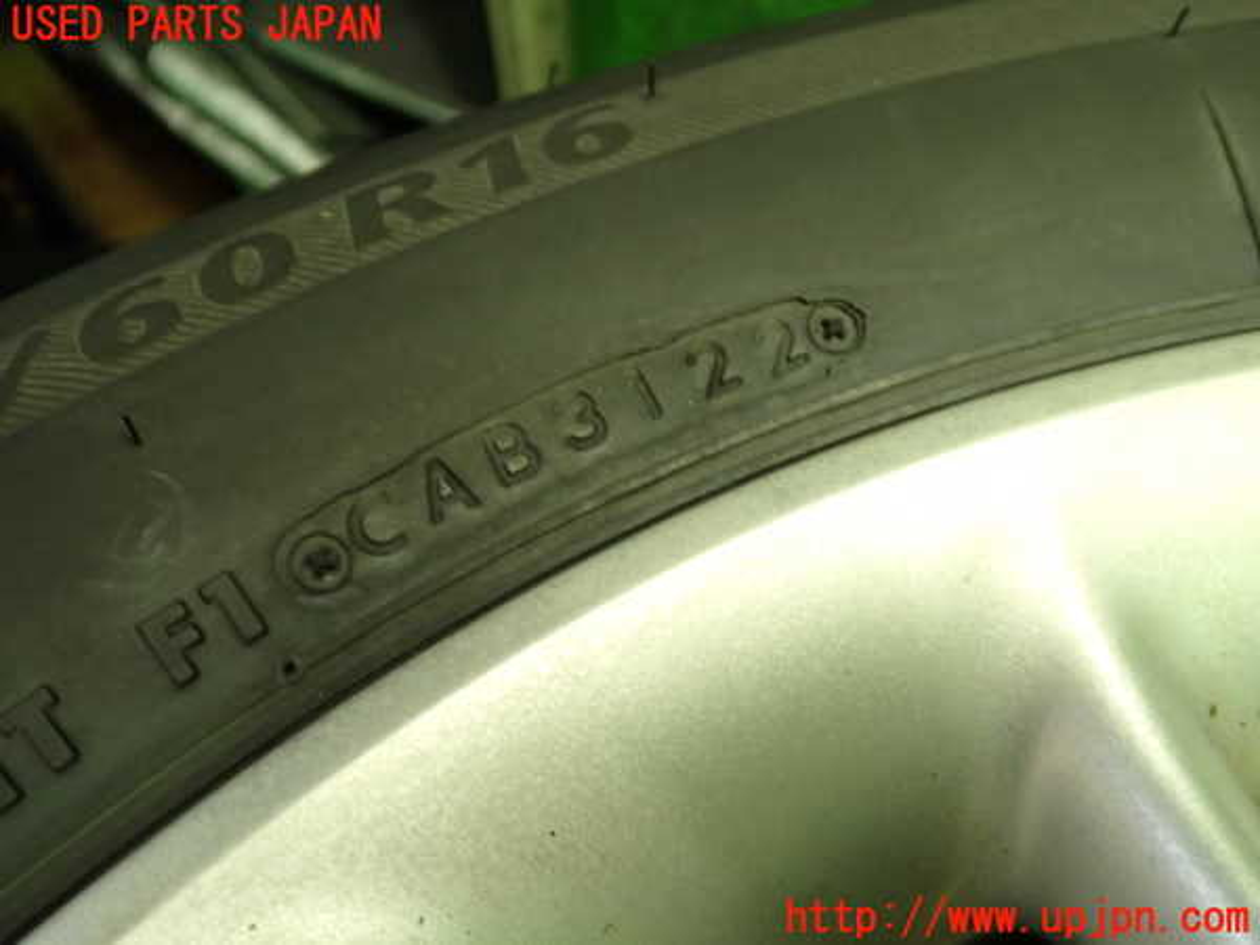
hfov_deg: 56.8
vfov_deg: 44.2
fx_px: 1165
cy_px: 472
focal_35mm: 32
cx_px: 630
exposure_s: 1/30
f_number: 2.4
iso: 250
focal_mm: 5.79
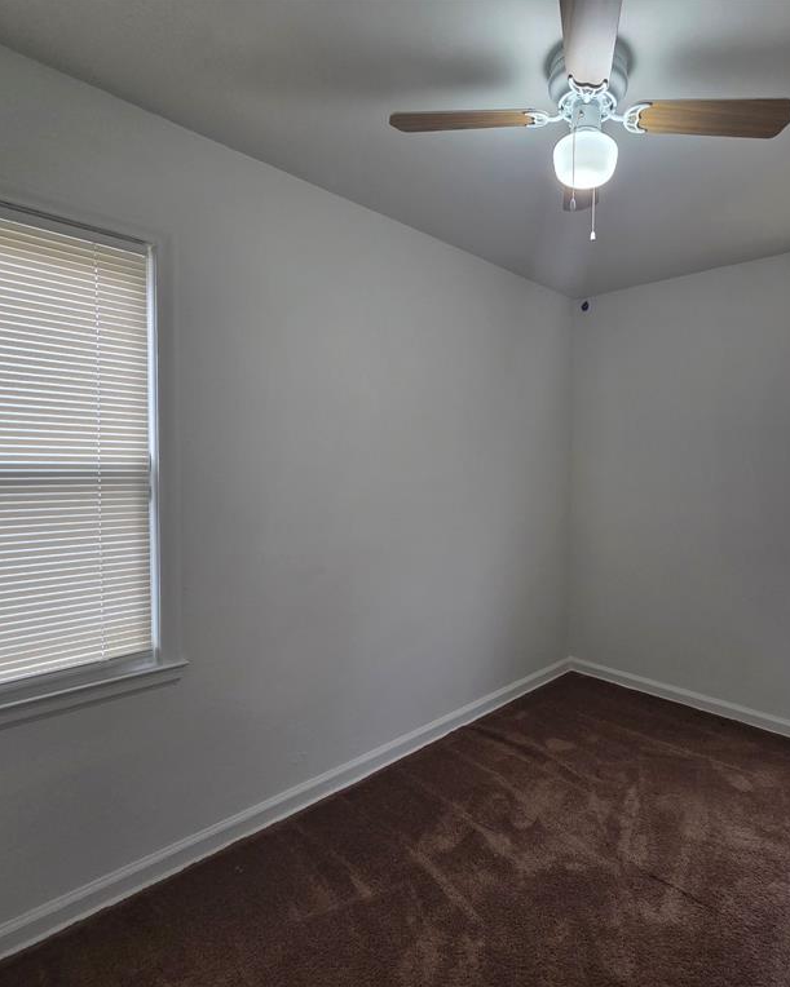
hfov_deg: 75.0
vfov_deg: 89.6
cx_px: 515
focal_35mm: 17
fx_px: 497
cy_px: 492
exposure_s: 1/60
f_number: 2.2
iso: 160
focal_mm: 2.2
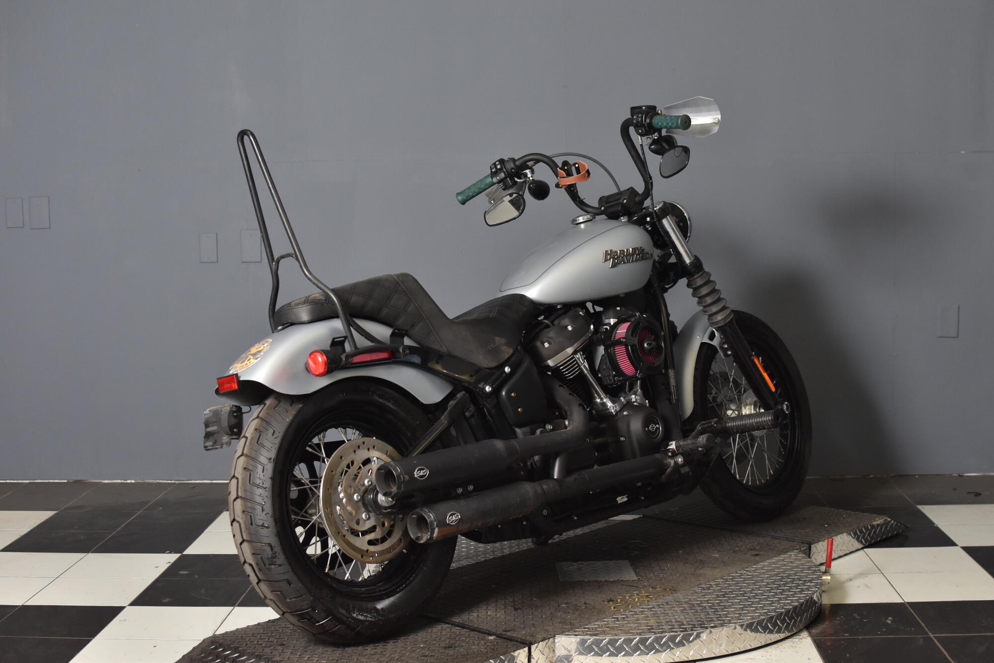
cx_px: 497
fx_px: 1449
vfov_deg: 25.7
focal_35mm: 52
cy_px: 332
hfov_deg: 37.9
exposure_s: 1/160
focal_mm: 35
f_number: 4.5
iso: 800
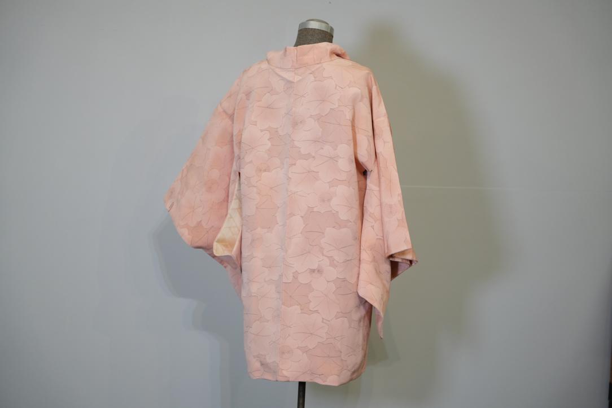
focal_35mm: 74
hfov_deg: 27.3
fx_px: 1258
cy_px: 204
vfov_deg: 18.4
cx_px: 306
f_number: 4
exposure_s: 1/500
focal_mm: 74
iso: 2000
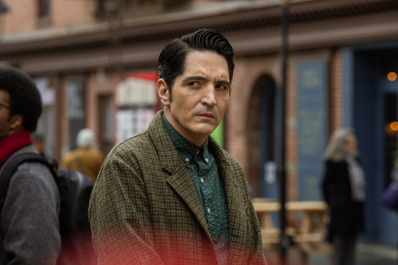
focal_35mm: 182
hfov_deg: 11.3
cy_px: 132
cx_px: 199
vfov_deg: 7.5
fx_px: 2011
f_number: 7.1
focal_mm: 182
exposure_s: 1/400
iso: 200
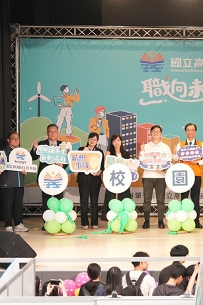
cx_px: 262
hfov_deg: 7.7
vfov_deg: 11.7
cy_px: 139
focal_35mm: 176
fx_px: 1487
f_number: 2.8
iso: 1250
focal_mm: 59
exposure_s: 1/200
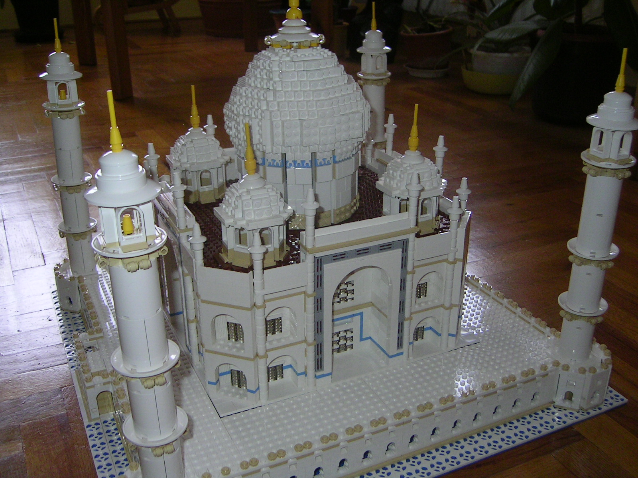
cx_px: 319
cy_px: 239
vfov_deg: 39.7
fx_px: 664
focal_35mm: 36
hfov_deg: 51.4
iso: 100
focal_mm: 5.6
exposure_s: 1/30
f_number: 2.8
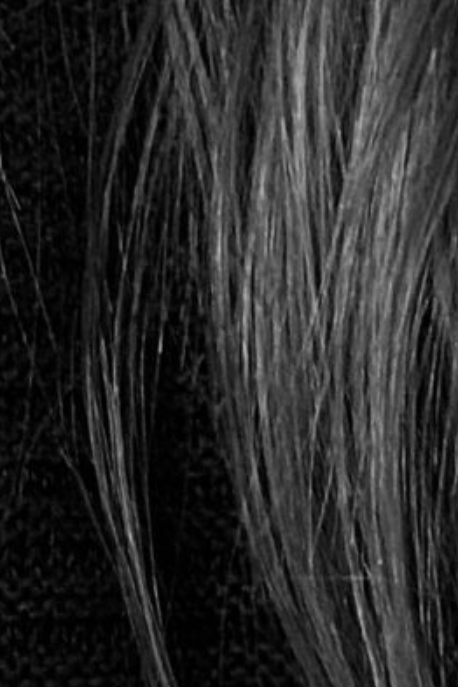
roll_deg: +0.9
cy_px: -1007
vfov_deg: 10.1
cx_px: 1098
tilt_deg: -12.8
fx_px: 3358
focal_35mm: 176
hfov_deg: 7.3
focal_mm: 4.25
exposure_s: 1/50
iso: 200
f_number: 1.8
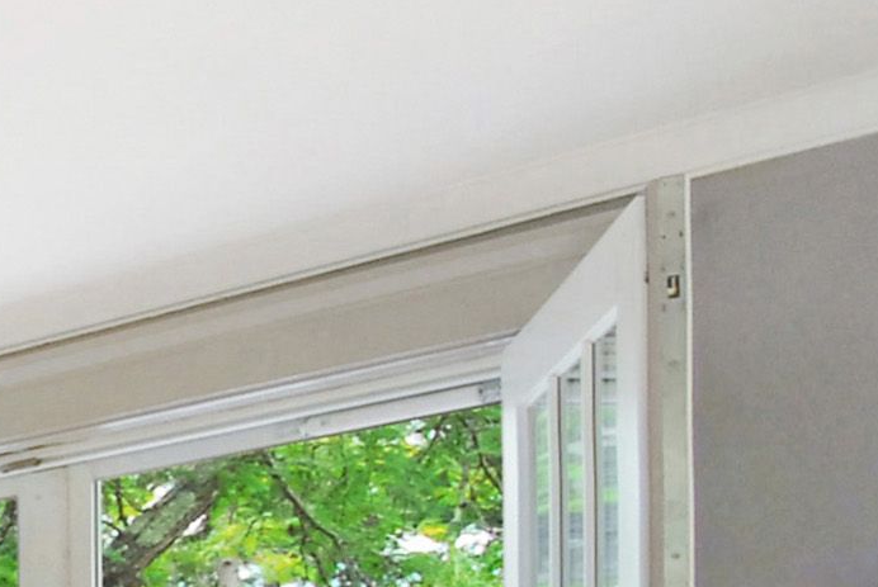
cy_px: 1075
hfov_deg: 15.4
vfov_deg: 14.3
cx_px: -1151
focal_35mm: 84
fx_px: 2051
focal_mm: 10
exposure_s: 1/60
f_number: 5.6
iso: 640
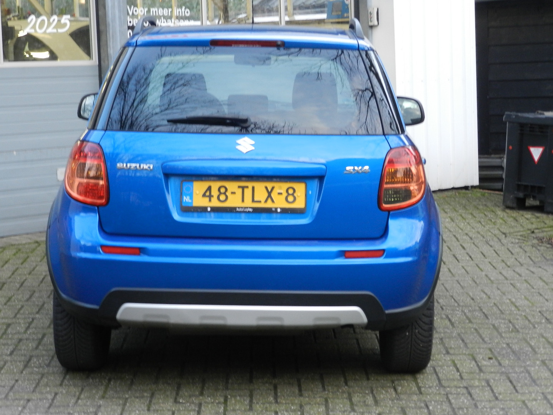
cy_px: 208
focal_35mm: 84
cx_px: 276
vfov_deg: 17.6
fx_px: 1342
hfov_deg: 23.3
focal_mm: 14.9
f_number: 4.4
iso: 360
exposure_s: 1/25
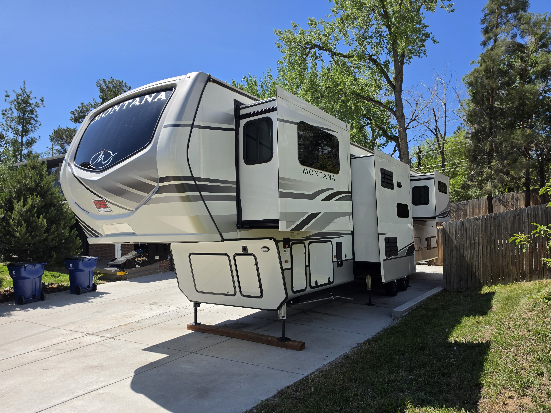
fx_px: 366
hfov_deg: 73.9
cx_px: 276
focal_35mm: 23
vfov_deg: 58.9
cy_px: 206
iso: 64
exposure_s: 1/5151
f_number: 1.4
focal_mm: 6.5
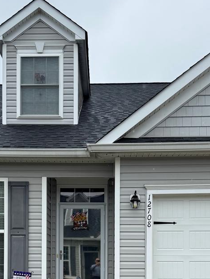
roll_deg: +0.2
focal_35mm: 59
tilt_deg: +0.8
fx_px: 477
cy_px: 253
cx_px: 88
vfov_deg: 31.1
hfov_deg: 24.8
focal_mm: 6.76
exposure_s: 1/1812
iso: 80
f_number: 1.78
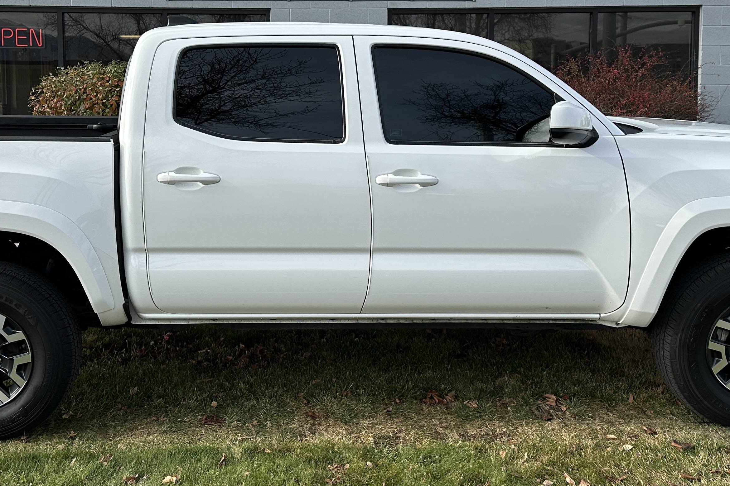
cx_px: 317
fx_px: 872
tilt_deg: -3.0
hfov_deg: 45.3
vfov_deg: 31.0
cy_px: 171
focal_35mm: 43
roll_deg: +0.5
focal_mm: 6.86
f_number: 1.78
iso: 80
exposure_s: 1/2469
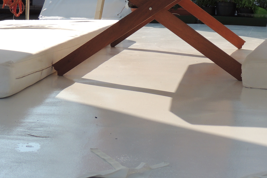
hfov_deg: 20.9
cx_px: 196
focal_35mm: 97
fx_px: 719
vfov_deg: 13.7
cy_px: -38
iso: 100
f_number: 3.4
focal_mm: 7.6
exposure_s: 1/800
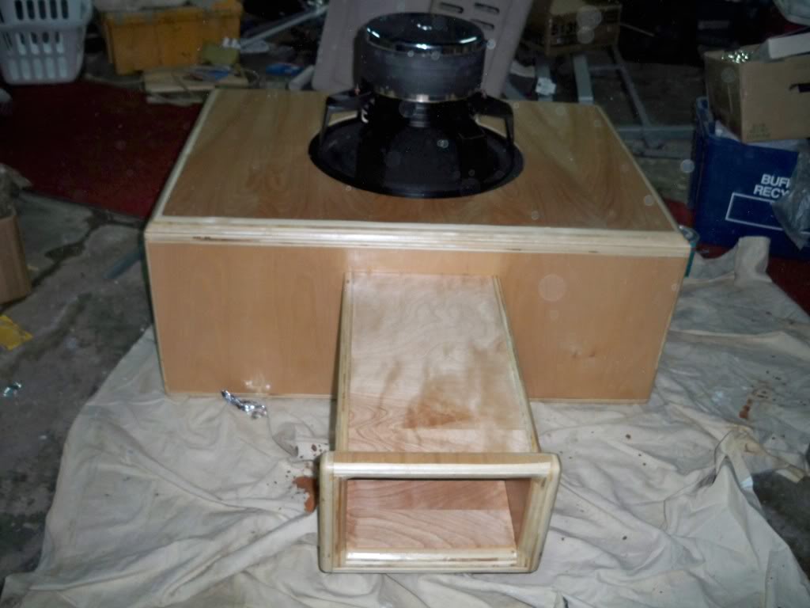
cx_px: 405
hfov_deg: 52.6
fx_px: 819
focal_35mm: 35
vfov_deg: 40.7
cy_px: 304
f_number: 3.1
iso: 200
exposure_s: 1/60
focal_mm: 6.3
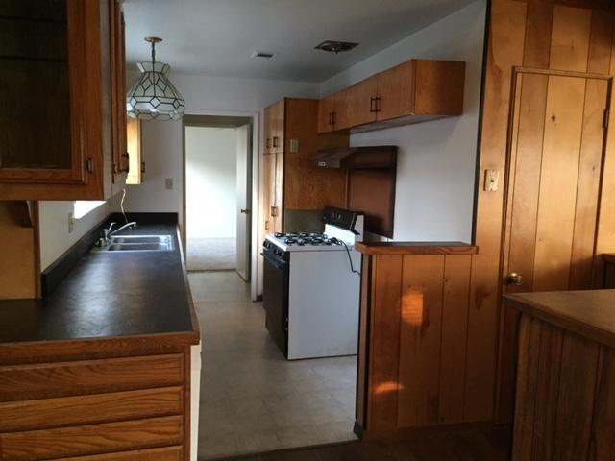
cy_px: 230
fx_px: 515
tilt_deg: -7.6
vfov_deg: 48.2
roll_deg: -2.4
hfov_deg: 61.7
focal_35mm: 29
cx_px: 308
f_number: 2.2
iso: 250
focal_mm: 4.15
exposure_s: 1/30
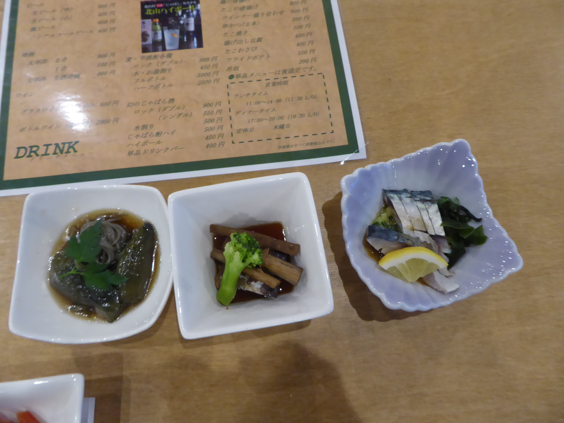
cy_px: 212
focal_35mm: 25
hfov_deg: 69.4
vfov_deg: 54.9
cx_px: 282
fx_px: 407
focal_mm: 4.3
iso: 400
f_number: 3.3
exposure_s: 1/10
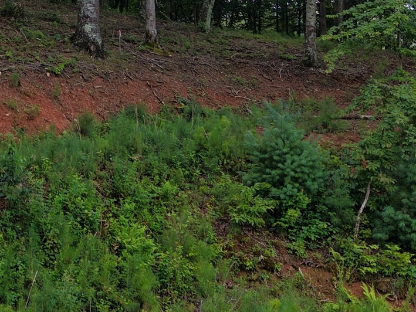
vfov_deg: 13.5
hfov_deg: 18.0
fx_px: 1250
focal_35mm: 104
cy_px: -131
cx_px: -84
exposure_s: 1/640
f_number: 1.8
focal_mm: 8.67
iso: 100
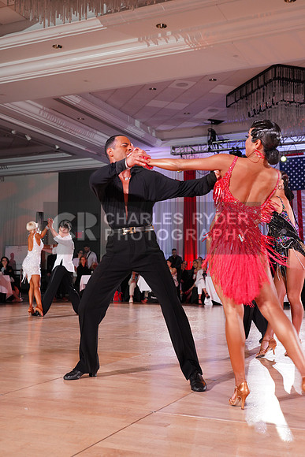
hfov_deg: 31.9
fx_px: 533
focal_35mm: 42
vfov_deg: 46.4
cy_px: 228
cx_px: 152
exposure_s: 1/160
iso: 1600
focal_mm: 42
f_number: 5
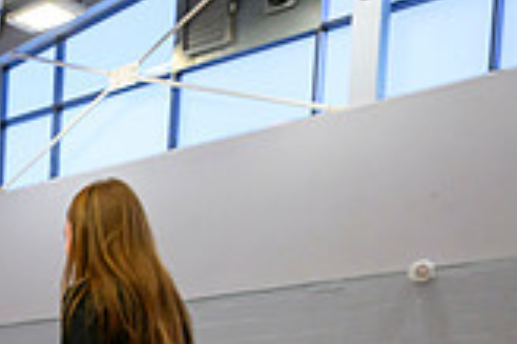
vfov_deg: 14.4
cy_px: 585
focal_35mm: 85
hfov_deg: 20.0
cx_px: -296
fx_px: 1219
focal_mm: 24
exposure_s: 1/400
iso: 2500
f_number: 3.5
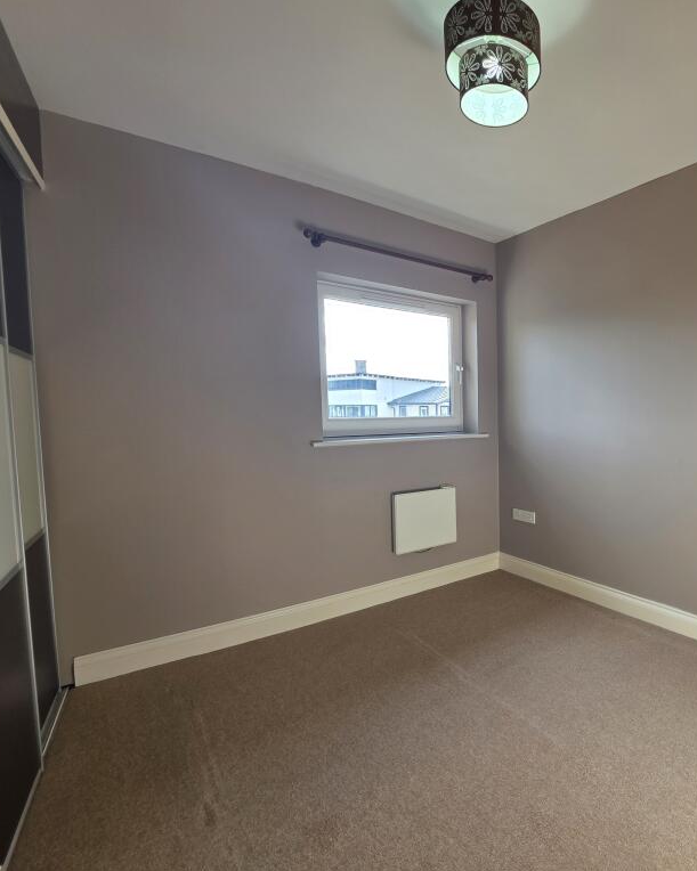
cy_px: 436
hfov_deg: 71.3
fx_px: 438
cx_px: 529
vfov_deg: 89.6
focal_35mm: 17
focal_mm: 2.2
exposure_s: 1/100
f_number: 1.9
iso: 32
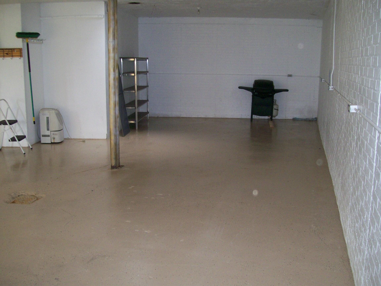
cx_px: 190
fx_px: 396
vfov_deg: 39.7
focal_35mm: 36
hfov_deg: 51.4
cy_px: 143
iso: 140
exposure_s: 1/64
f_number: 2.7
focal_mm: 6
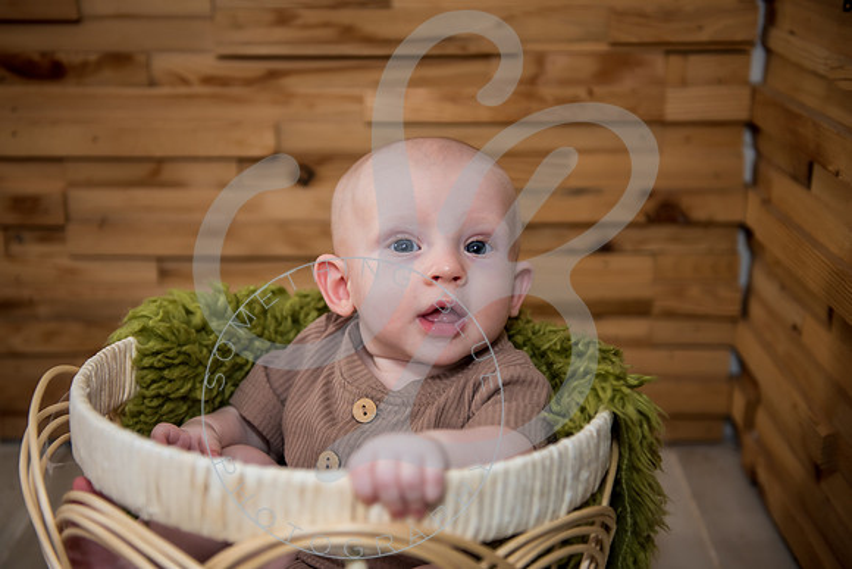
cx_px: 398
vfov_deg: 26.4
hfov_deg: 38.7
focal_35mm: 51
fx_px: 1214
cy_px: 285
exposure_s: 1/125
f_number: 2.8
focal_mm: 48
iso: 200
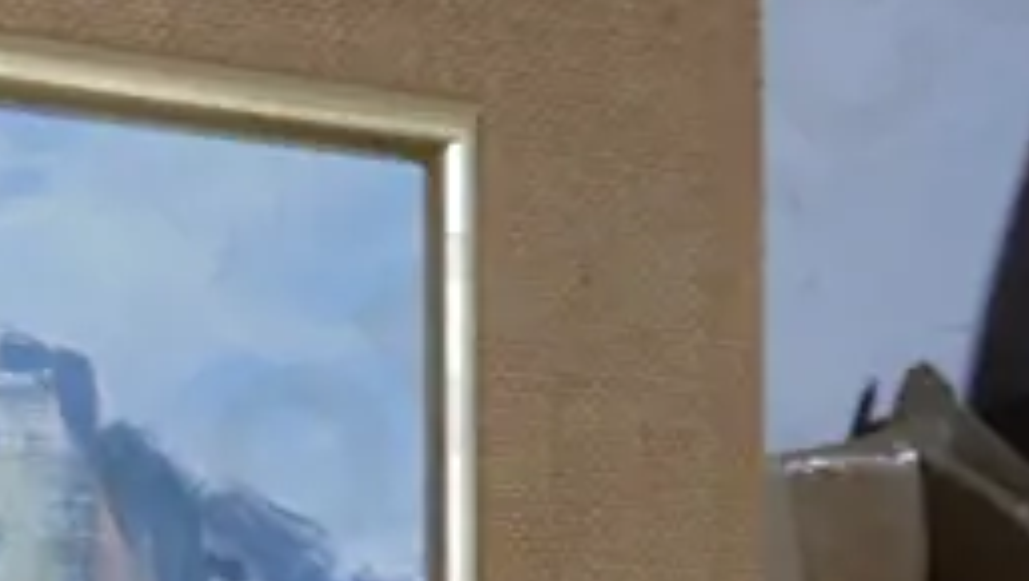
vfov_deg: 9.2
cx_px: -180
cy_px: 817
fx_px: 3550
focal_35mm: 130
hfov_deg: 15.9
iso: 800
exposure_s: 1/60
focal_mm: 15
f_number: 3.6
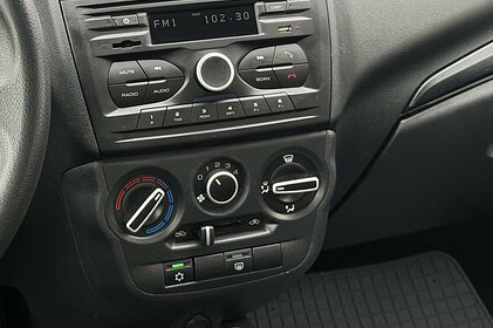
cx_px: 177
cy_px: 93
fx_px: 889
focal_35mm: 65
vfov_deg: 20.8
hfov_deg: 30.8
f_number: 1.78
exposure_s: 1/96
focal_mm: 6.76
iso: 100
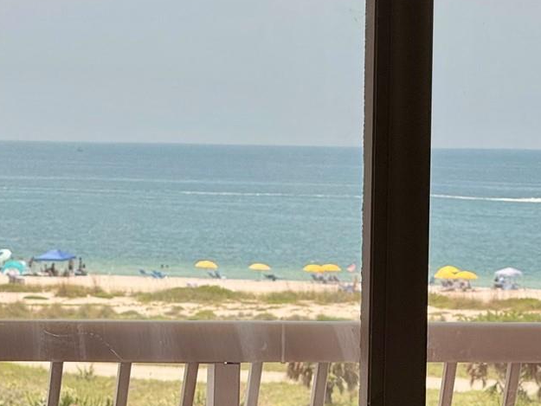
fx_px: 4799
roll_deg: -1.0
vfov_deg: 4.8
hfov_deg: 6.4
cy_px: 383
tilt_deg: -3.6
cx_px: 531
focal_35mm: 307
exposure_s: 1/1064
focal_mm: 15.66
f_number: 2.8
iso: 50
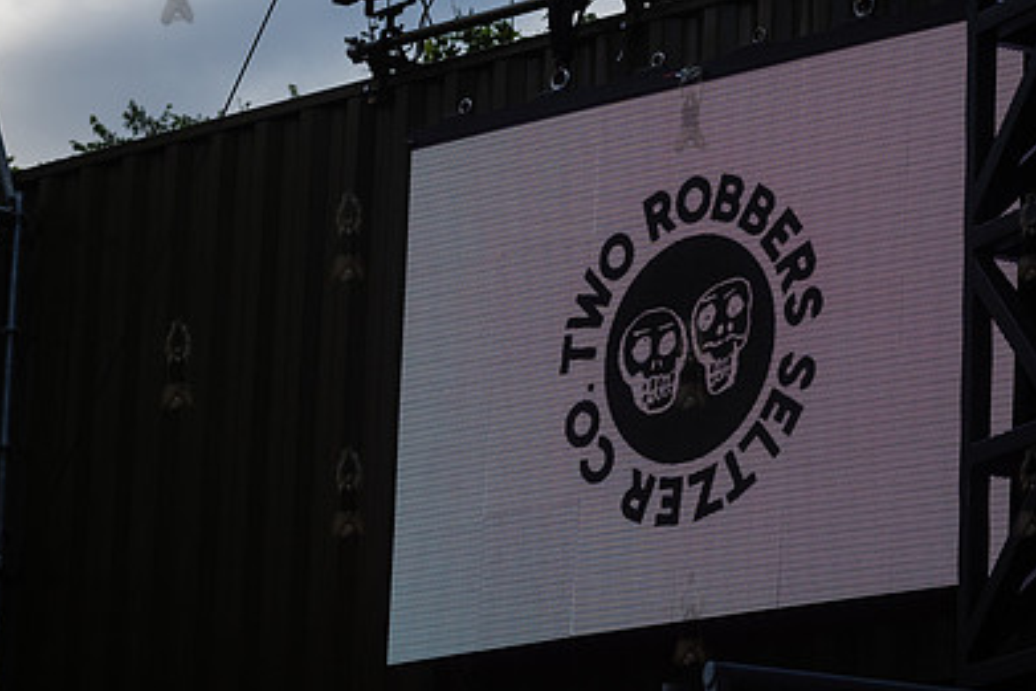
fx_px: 4779
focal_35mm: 166
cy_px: 361
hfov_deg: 12.4
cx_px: 689
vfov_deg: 8.3
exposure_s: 1/2500
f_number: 5.6
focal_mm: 112
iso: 1000
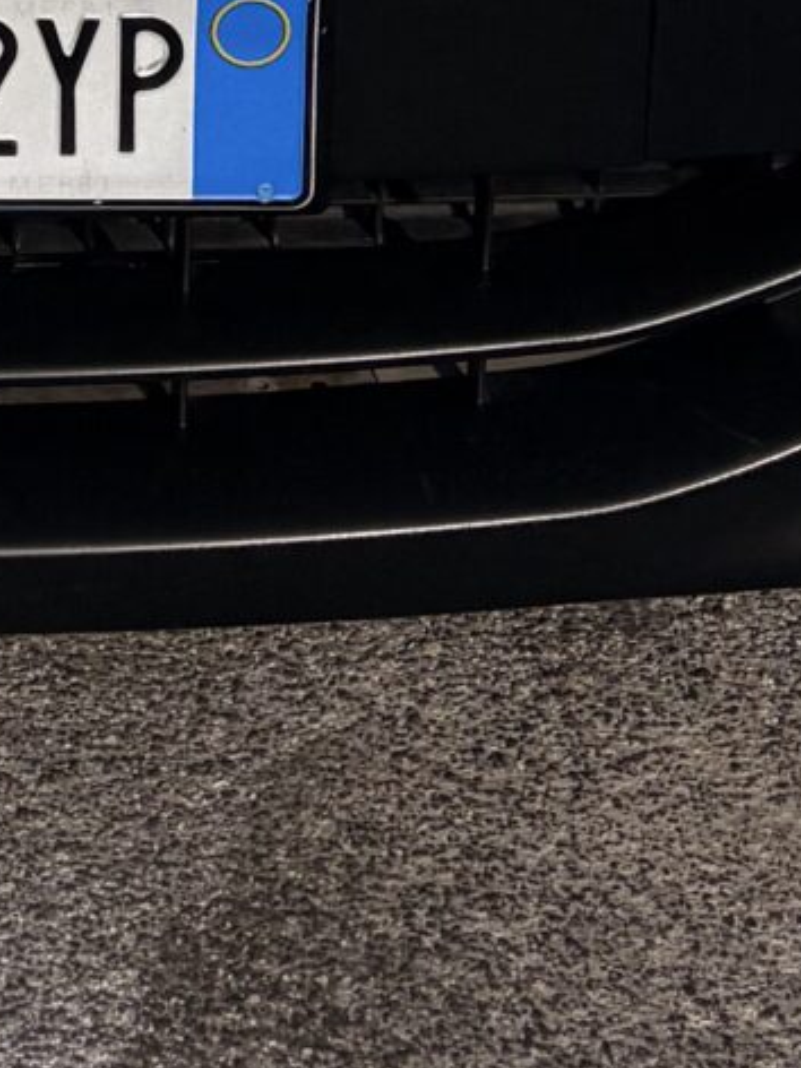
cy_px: -1306
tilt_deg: -8.8
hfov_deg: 10.3
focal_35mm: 141
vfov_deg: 11.9
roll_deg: -0.5
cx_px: -215
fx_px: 4350
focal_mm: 5.96
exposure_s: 1/4950
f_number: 1.6
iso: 50
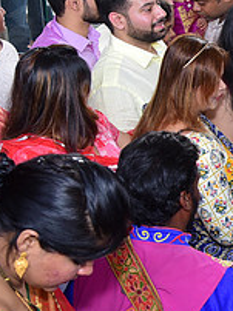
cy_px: 186
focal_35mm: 105
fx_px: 944
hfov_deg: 13.1
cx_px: 377
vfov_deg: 18.7
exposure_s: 1/160
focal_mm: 38
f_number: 5.6
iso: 1250
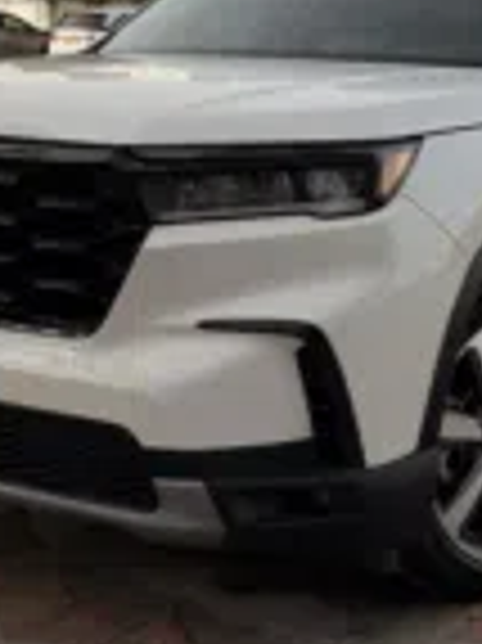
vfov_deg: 28.0
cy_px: 81
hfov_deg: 21.9
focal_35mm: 67
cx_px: 284
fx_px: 1246
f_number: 1.78
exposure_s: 1/2907
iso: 80
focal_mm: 6.76
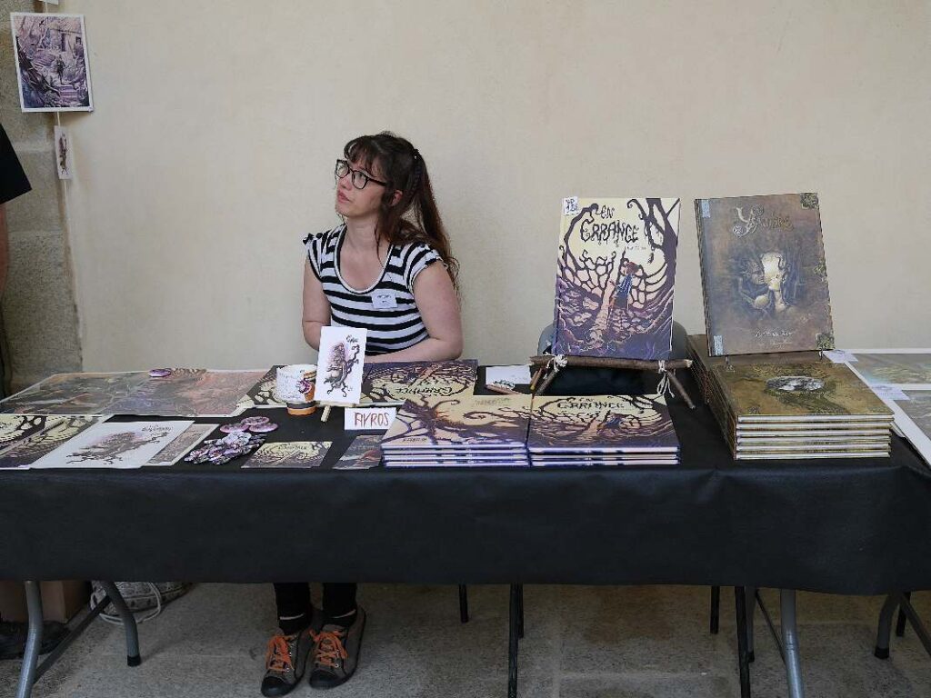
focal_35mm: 40
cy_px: 349
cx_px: 466
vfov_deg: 36.0
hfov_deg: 46.8
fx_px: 1076
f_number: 2.8
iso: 200
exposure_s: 1/320
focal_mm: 20
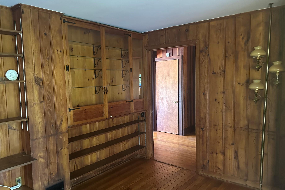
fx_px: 222
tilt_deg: -4.4
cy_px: 99
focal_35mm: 28
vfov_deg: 46.4
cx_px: 131
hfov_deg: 65.4
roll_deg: +1.1
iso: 1000
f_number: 1.78
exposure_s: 1/40
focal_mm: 6.86
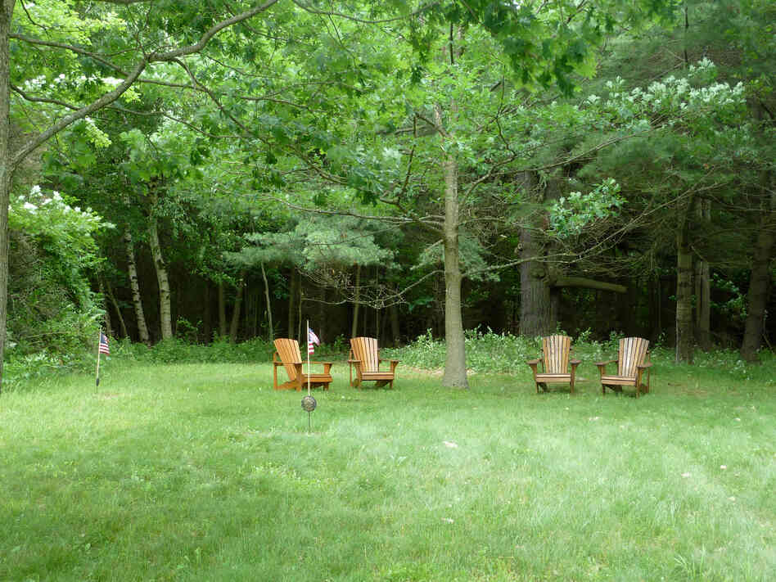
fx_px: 942
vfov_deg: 34.3
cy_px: 291
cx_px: 388
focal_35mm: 42
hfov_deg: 44.8
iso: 80
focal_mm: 5.7
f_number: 3.5
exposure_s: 1/30
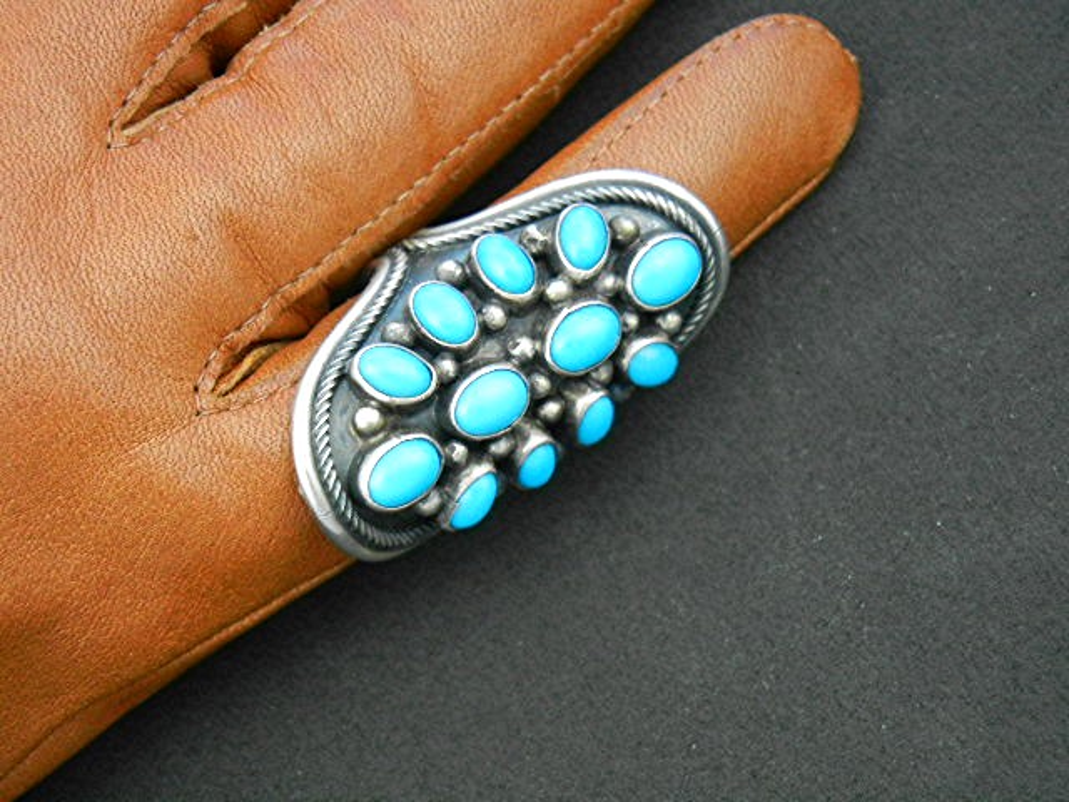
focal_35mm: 102
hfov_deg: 19.3
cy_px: 401
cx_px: 534
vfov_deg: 14.5
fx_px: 3150
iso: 200
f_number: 4.5
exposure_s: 1/2.1
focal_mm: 18.3
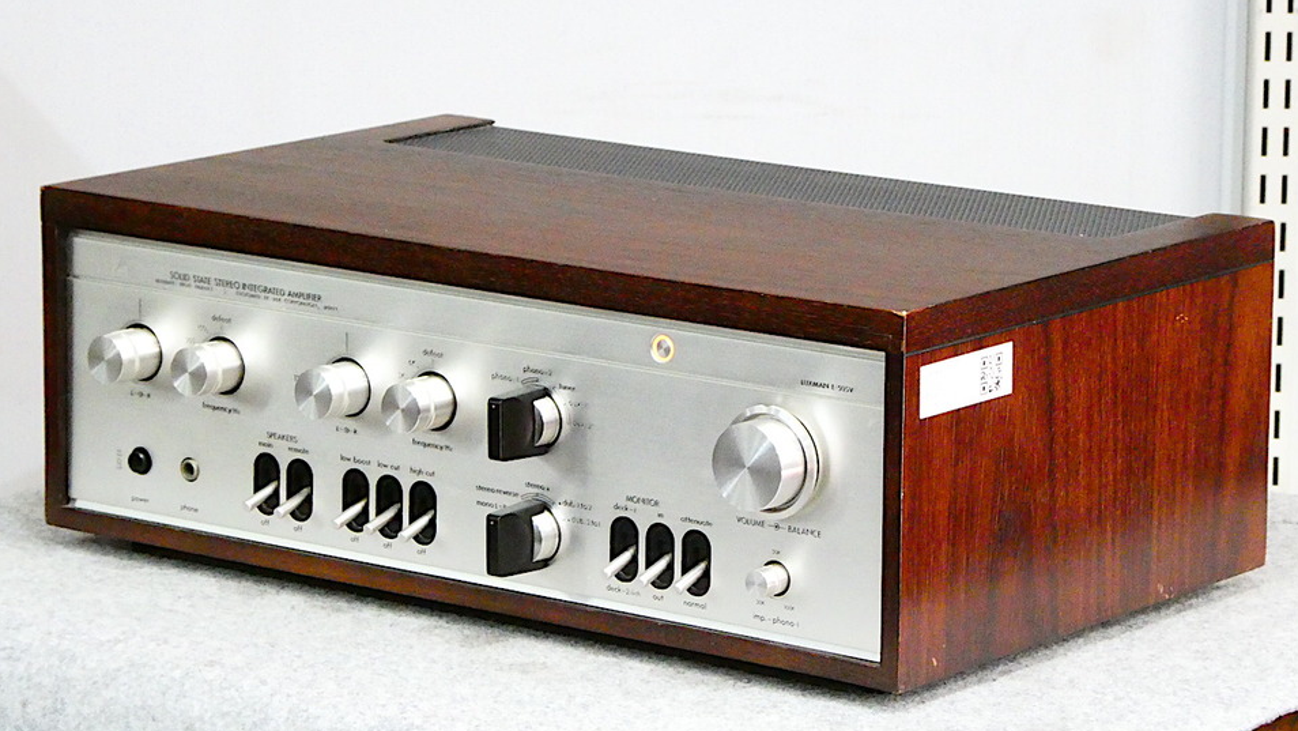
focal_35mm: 148
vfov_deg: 8.2
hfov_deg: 14.5
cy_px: 380
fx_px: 5095
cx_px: 652
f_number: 5.6
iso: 1600
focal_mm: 24.2
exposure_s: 1/40
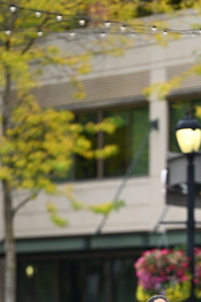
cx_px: 157
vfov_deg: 4.9
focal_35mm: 416
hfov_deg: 3.3
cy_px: 303
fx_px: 3484
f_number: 2.8
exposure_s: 1/1250
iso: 400
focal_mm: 200
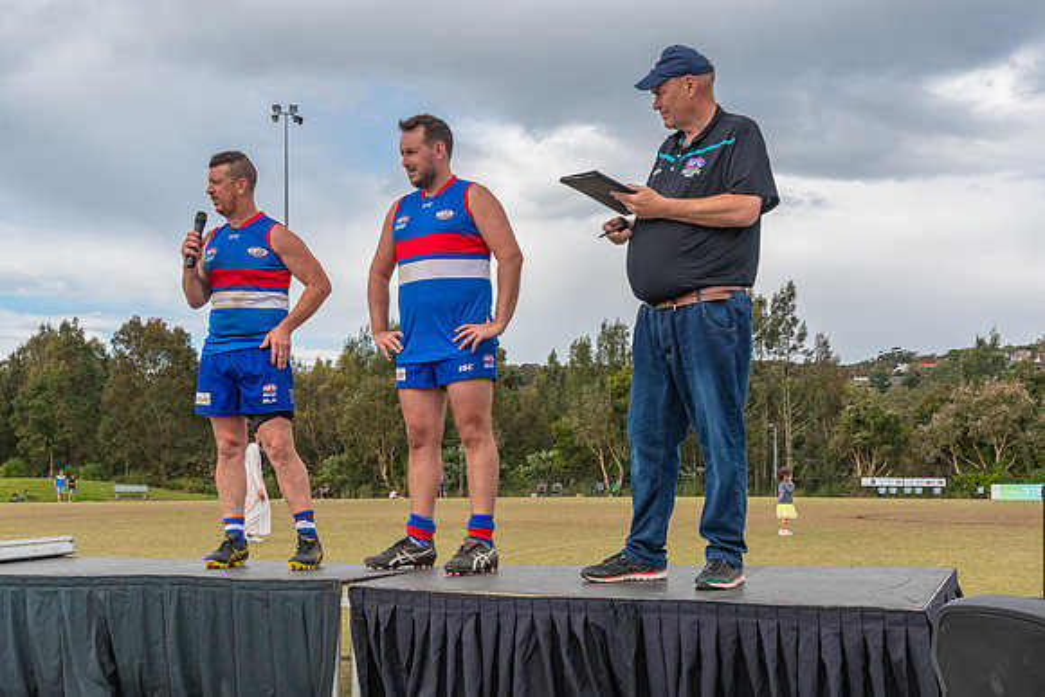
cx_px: 503
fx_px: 1445
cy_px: 336
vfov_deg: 27.1
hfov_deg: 39.7
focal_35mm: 50
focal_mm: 32
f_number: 8
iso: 400
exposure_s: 1/1000
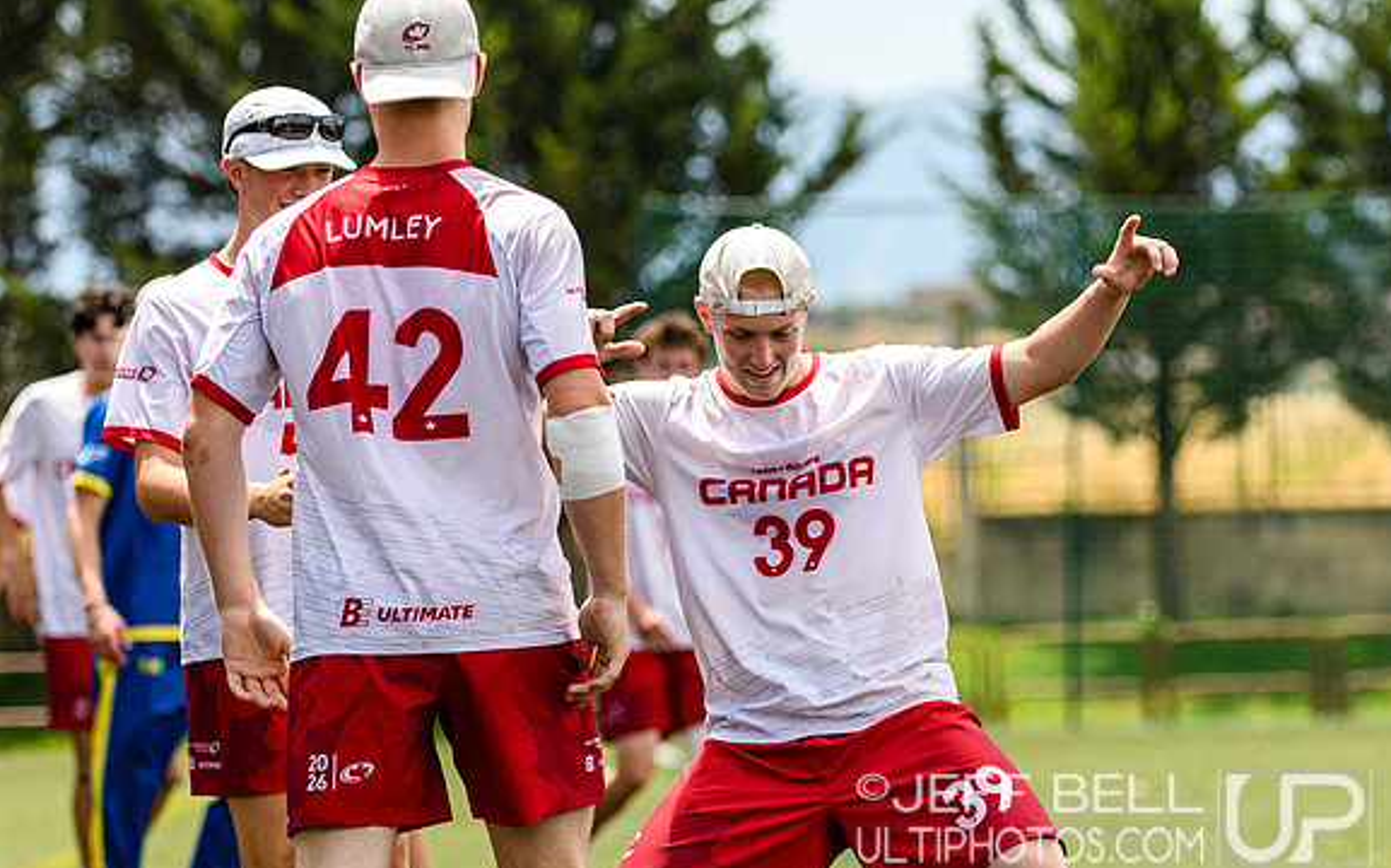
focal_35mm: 283
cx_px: 890
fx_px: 10723
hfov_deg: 7.4
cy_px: 379
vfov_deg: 4.6
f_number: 3.2
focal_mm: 120
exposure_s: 1/1250
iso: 160
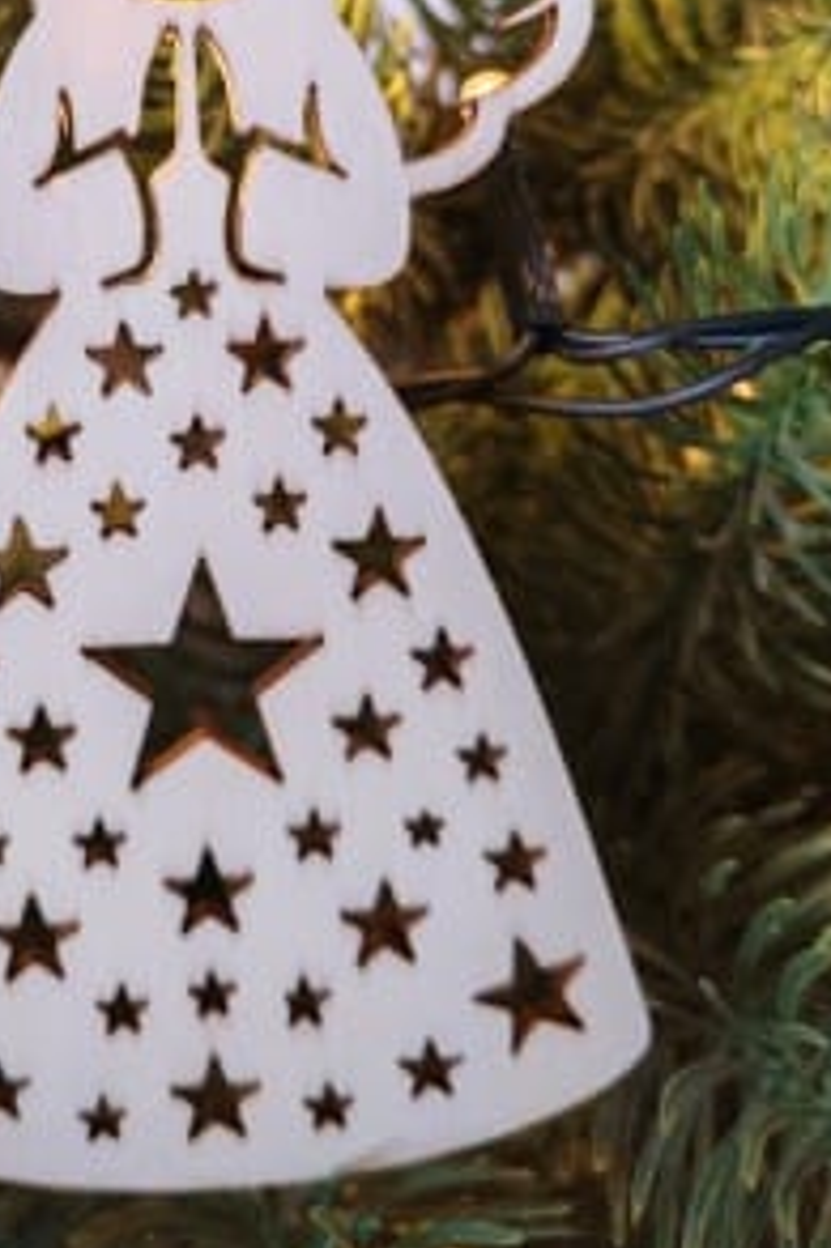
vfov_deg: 39.9
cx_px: 134
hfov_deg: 27.3
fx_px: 1664
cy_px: 294
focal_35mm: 48
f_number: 1.95
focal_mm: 5.52
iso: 500
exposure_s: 1/50
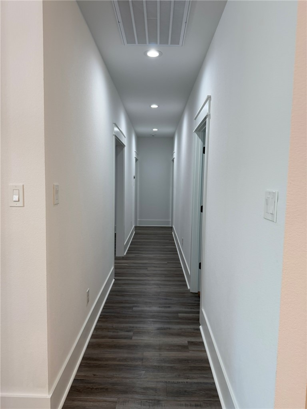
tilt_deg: -8.3
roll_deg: -2.9
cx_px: 154
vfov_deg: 71.6
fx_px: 284
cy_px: 204
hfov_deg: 56.8
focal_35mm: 24
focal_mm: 6.76
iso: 160
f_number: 1.78
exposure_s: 1/120
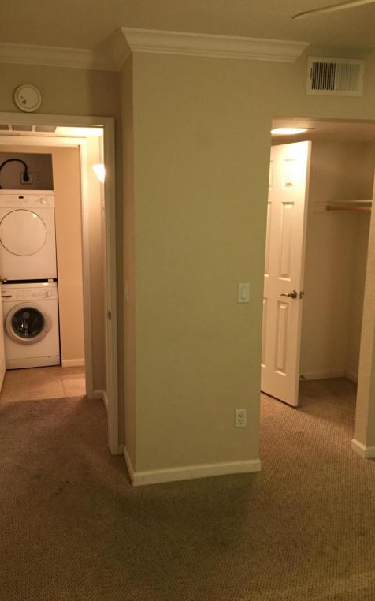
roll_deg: -0.2
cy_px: 301
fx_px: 507
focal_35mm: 31
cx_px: 163
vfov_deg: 61.2
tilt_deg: -10.3
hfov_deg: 40.5
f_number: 2.2
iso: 250
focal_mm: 4.15
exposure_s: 1/24
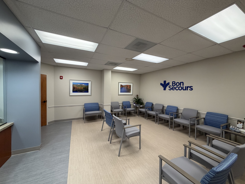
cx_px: 122
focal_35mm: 14
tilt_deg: -1.4
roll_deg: -0.2
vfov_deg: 85.7
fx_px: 99
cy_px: 92
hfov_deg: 102.1
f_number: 2.2
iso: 160
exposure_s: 1/120
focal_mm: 2.22
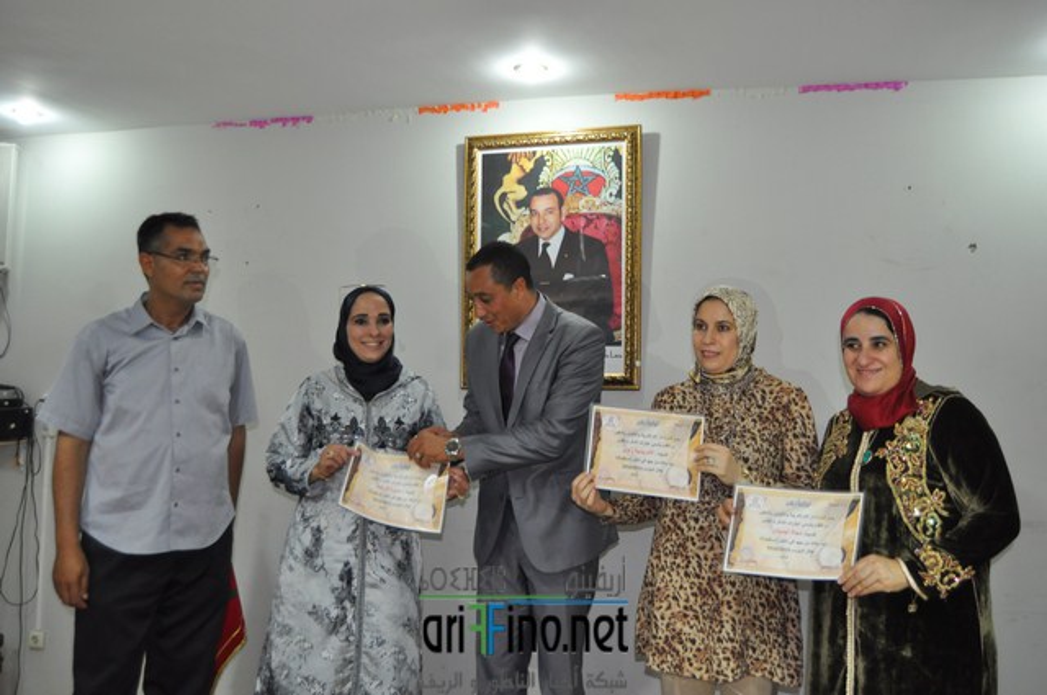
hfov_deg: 62.0
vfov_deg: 43.5
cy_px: 348
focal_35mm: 30
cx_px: 524
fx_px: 871
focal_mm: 20
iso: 800
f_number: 3.5
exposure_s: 1/60
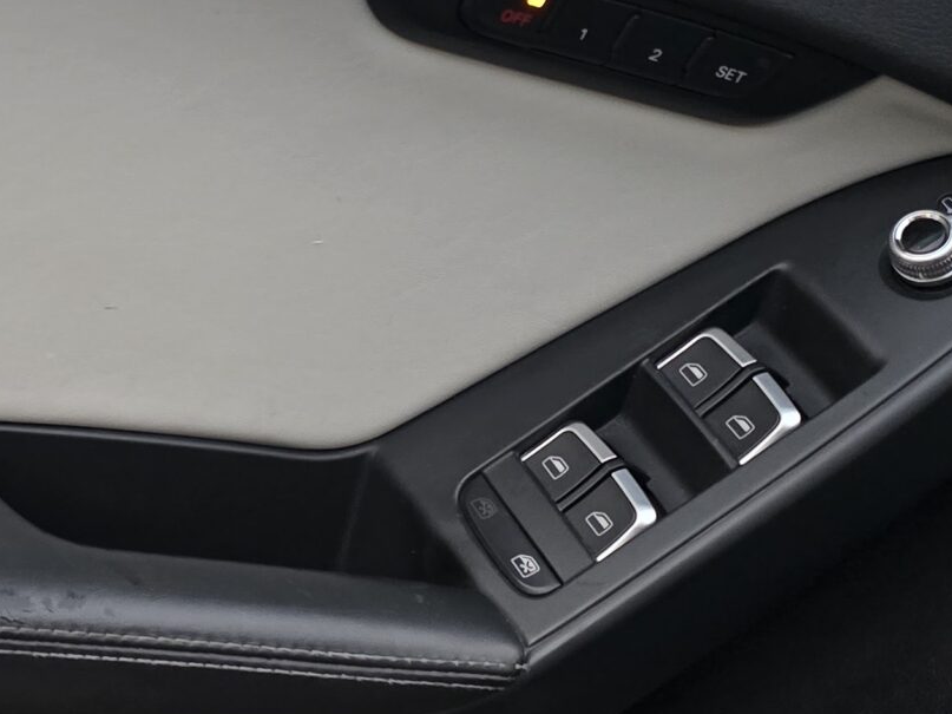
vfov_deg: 20.1
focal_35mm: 73
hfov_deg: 25.3
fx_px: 2007
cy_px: 255
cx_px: -7
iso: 800
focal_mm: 6.3
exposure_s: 1/60
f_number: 1.7
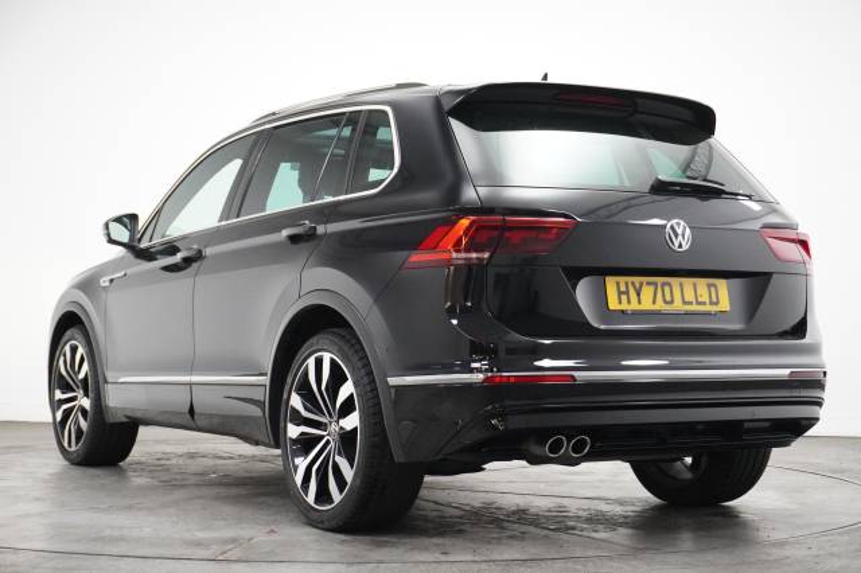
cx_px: 430
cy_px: 286
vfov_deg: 22.1
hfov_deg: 32.6
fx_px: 1470
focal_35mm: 62
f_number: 5.6
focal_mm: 41
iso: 6400
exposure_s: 1/200
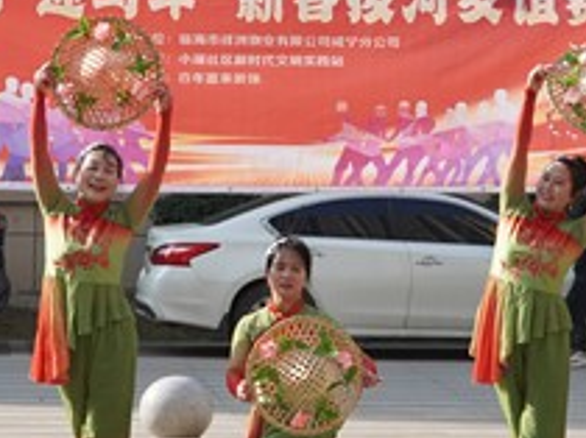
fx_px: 3162
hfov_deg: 10.6
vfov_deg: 7.9
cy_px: 163
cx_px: 165
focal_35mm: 187
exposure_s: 1/500
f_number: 5.6
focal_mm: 34
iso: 200
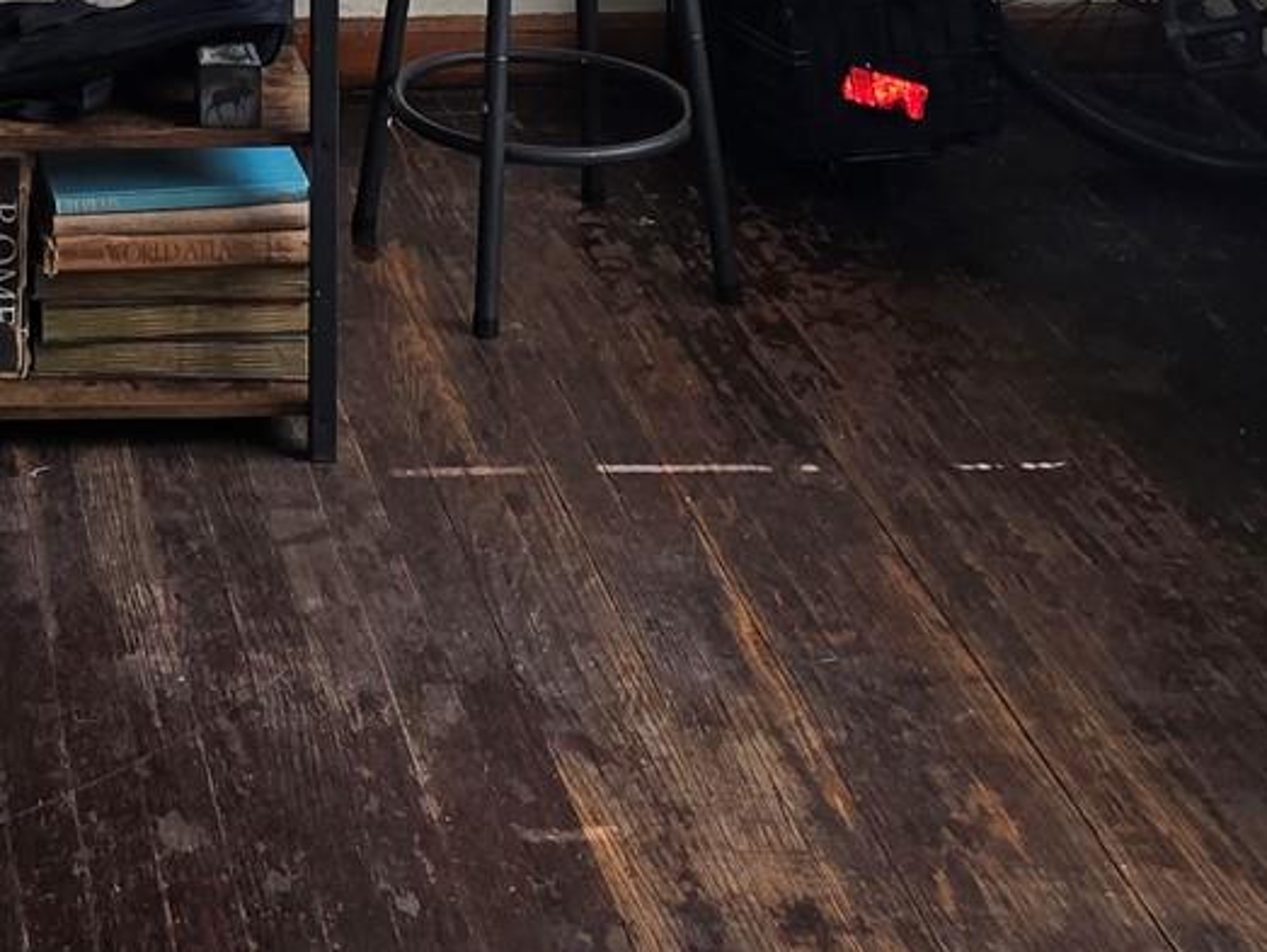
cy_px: -647
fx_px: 3296
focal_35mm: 90
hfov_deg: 20.5
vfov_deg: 14.8
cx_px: -194
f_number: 1.7
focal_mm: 6.3
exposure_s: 1/60
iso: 40
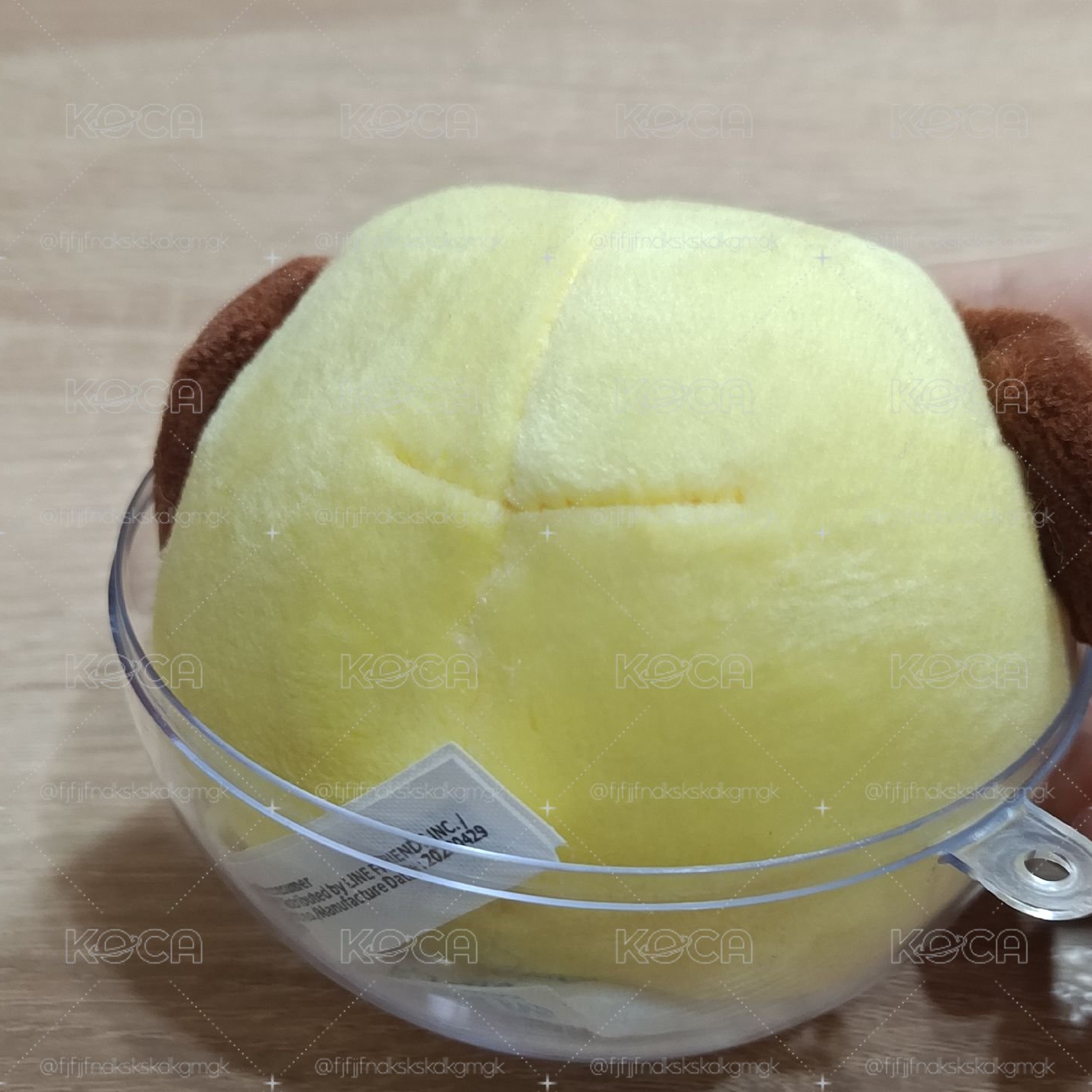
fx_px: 2034
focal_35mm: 57
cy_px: 716
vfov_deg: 29.9
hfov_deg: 30.0
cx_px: 547
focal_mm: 5.24
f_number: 1.7
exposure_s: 1/60
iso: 570
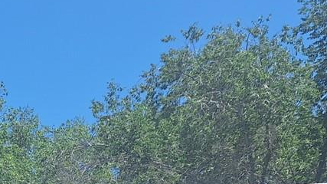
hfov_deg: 20.7
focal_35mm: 94
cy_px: 401
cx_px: -99
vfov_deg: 11.3
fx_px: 815
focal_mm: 5.54
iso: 40
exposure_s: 1/2481
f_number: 1.8
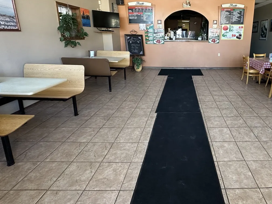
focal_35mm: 20
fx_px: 157
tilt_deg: -12.8
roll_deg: -1.2
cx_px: 186
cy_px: 69
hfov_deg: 78.5
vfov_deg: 64.4
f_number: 2.2
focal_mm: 2.22
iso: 320
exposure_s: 1/99
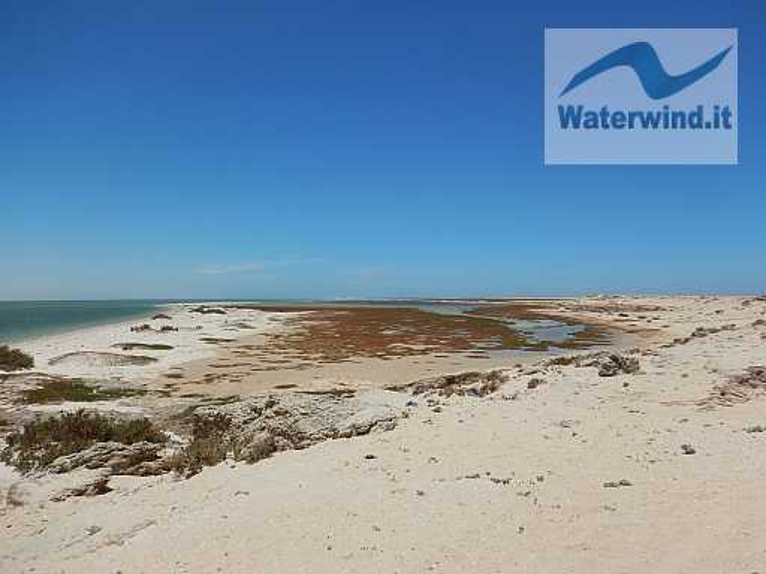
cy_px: 287
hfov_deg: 71.6
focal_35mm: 24
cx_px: 383
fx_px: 531
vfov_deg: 56.8
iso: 125
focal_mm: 4.3
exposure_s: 1/500
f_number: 8.2
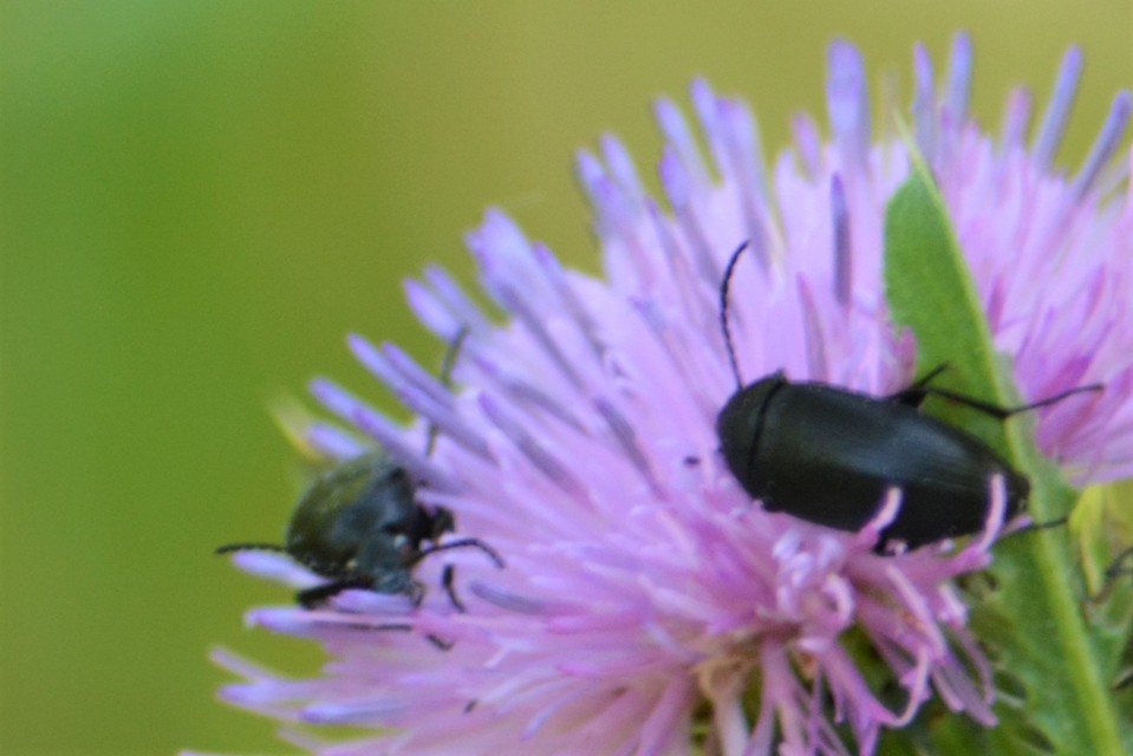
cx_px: 566
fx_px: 14166
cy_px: 378
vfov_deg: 3.1
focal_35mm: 450
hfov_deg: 4.6
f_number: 5.6
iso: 720
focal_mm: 300
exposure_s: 1/125
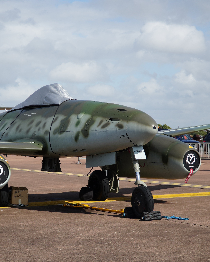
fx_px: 691
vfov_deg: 21.5
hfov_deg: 17.2
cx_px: 73
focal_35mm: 89
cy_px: 131
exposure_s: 1/1250
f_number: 4
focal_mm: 42
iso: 100
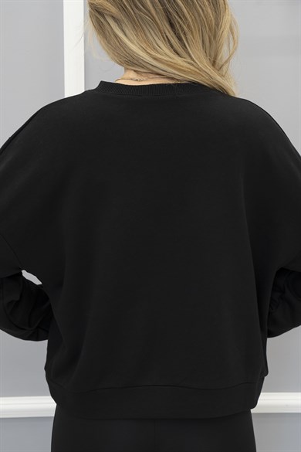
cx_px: 150
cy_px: 226
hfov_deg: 28.6
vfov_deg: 41.9
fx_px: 589
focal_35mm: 47
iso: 800
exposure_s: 1/60
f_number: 7.1
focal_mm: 47
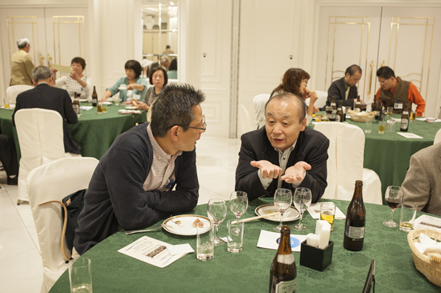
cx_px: 220
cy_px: 146
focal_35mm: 35
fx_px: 429
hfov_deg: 54.5
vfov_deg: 37.8
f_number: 5.6
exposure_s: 1/100
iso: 500
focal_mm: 35
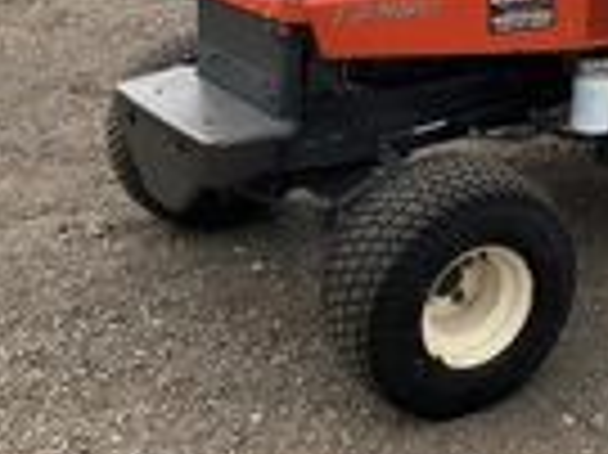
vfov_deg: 16.4
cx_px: 667
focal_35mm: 86
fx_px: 1509
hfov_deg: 21.6
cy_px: -99
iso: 25
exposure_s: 1/1121
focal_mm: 3
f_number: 1.8
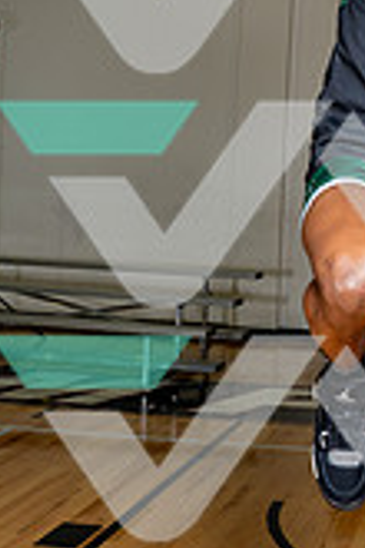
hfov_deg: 17.8
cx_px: 488
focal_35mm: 71
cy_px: 206
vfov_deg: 28.4
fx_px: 1080
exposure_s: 1/250
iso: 250
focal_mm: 26
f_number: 7.1
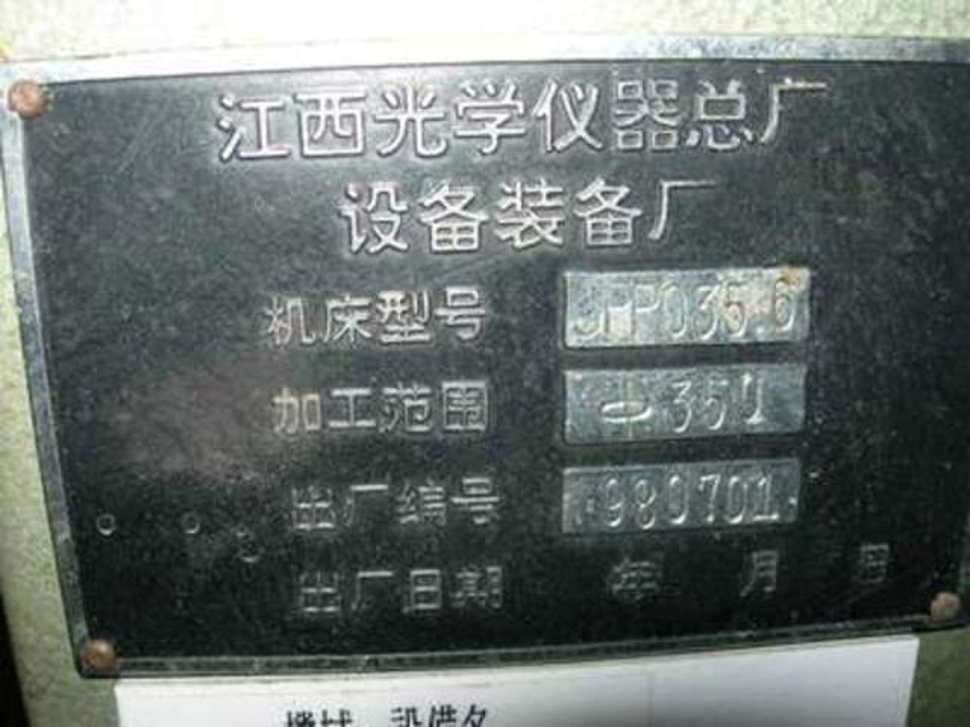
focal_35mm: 38
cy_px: 364
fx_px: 1065
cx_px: 485
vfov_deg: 37.7
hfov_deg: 49.0
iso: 50
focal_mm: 7.8
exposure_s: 1/60.1
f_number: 4.8
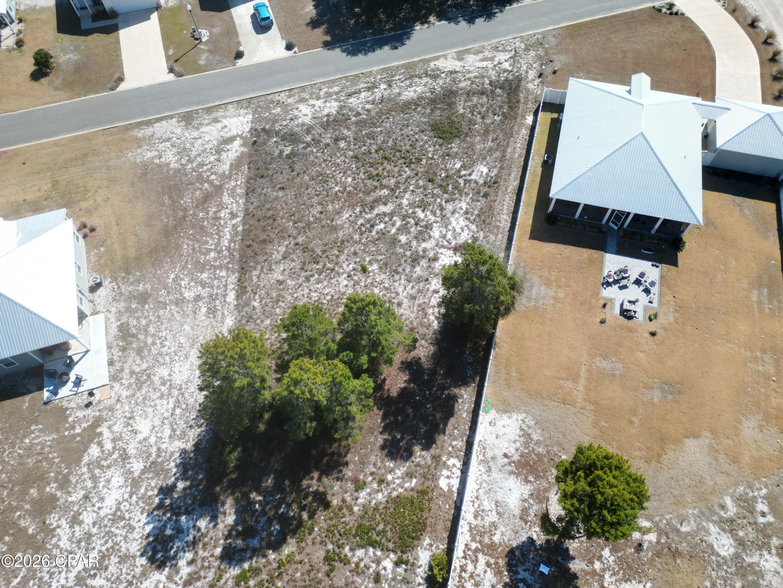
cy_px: 294
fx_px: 543
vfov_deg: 56.8
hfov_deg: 71.6
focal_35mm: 24
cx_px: 392
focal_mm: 6.72
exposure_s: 1/3200
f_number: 1.7
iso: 150
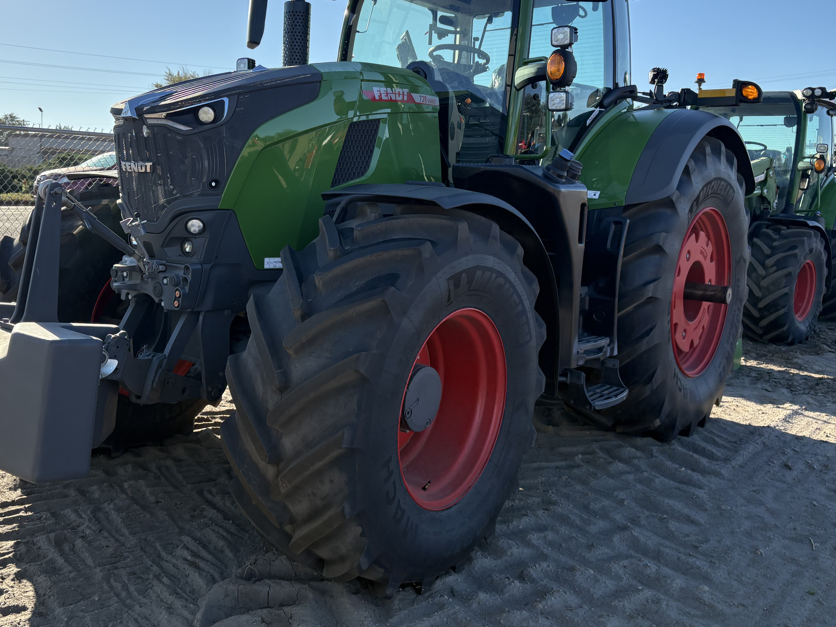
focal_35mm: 33
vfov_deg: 42.7
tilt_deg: -5.2
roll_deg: -1.8
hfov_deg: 54.6
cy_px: 249
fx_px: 797
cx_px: 307
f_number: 1.6
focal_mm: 5.96
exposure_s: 1/2075
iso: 64
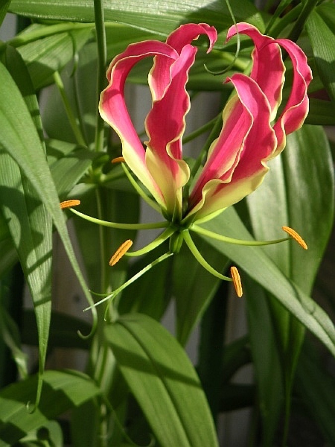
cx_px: 168
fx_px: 1432
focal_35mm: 111
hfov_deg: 13.3
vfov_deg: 17.7
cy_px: 224
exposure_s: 1/350
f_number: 3.6
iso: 50
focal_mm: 17.1
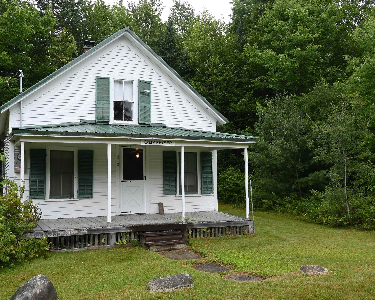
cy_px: 150
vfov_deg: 42.7
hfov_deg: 51.7
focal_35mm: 35
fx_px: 384
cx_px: 149
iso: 250
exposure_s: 1/60
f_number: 10
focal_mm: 30.5
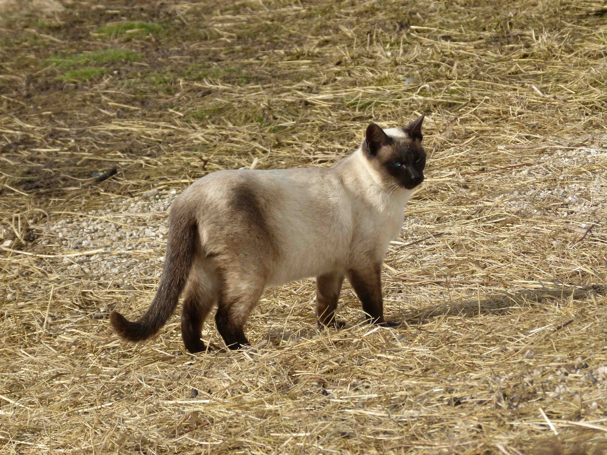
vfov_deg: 8.6
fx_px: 3034
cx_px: 304
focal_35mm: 173
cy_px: 228
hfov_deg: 11.4
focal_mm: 31.2
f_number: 4
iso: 100
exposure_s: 1/640
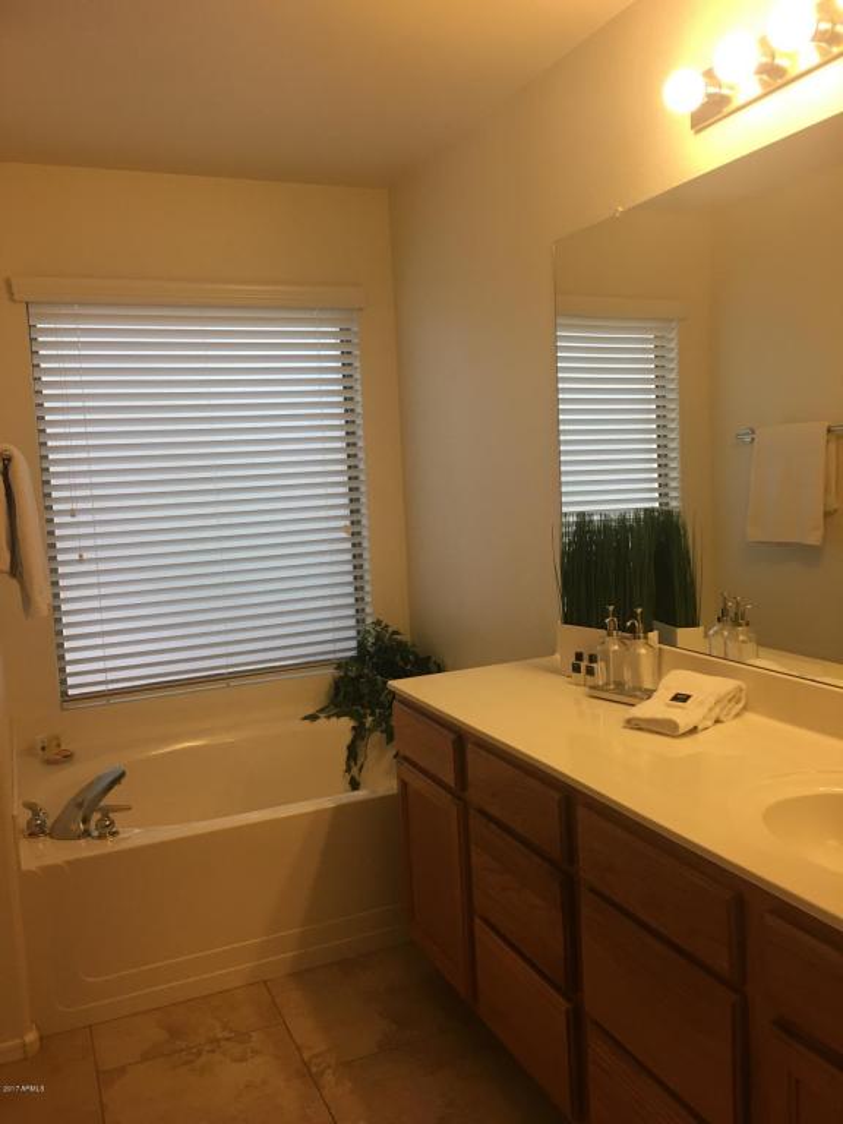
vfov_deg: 61.7
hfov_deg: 48.2
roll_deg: +2.2
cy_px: 562
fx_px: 942
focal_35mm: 29
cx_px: 422
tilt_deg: -5.5
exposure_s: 1/30
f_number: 2.2
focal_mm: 4.15
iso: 40
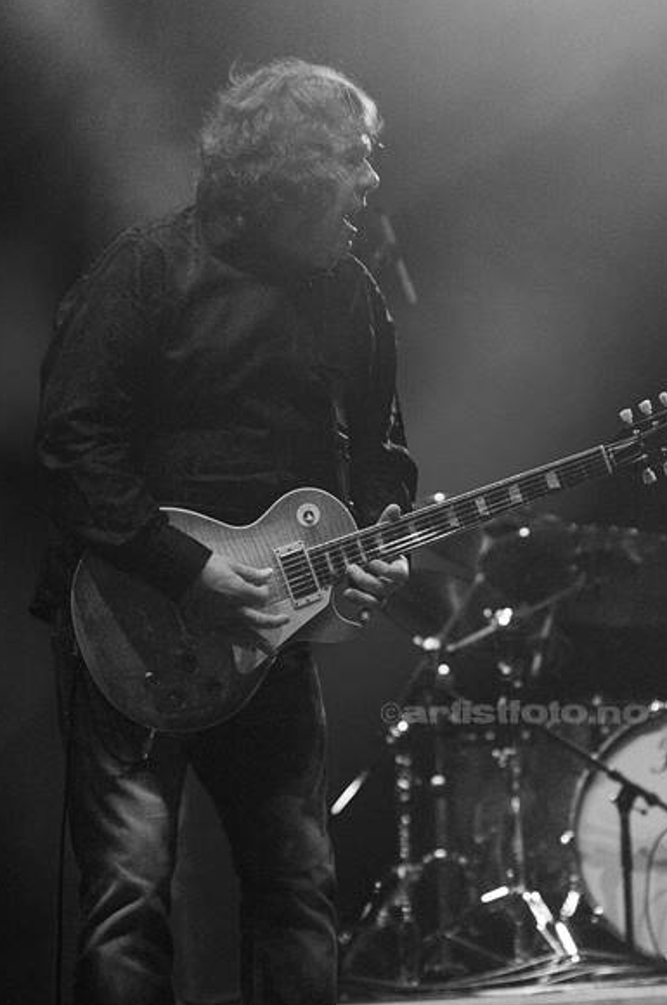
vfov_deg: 13.8
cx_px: 393
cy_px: 587
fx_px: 4153
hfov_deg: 9.2
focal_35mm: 149
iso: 200
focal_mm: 80
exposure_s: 1/500
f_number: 2.8
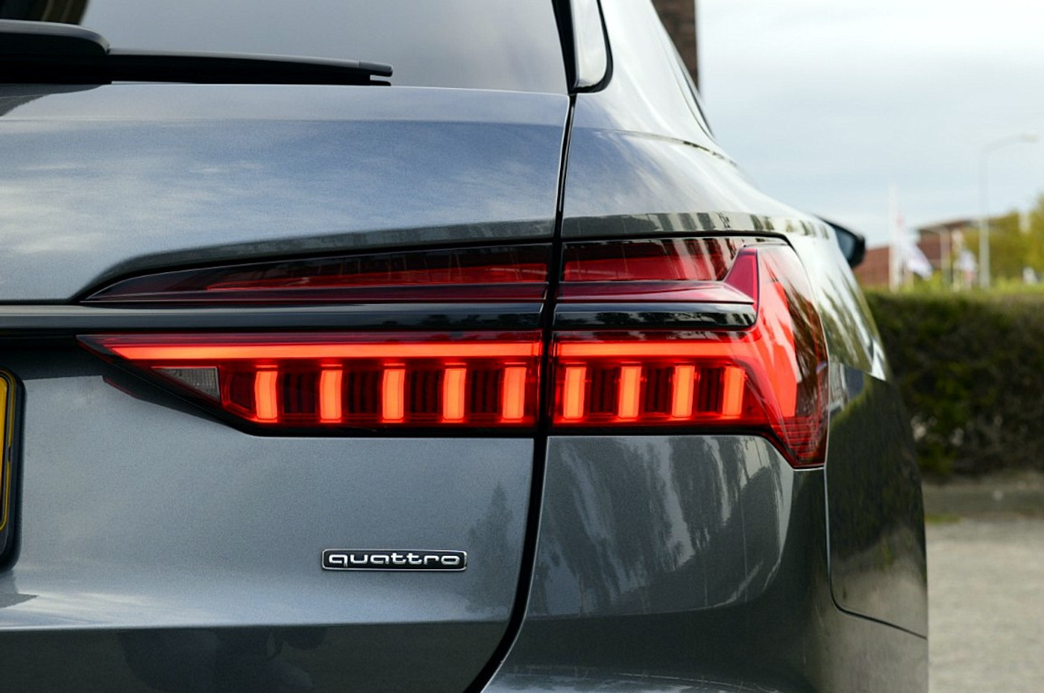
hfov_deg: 26.0
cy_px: 346
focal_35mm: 78
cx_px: 522
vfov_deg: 17.5
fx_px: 2259
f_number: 9
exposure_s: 1/125
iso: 400
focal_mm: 52
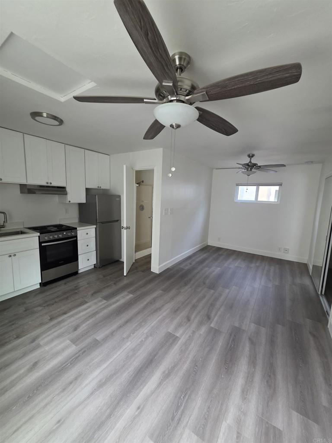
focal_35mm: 13
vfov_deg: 106.2
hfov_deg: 89.9
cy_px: 222
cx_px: 166
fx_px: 166
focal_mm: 2.2
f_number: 1.9
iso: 160
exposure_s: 1/60
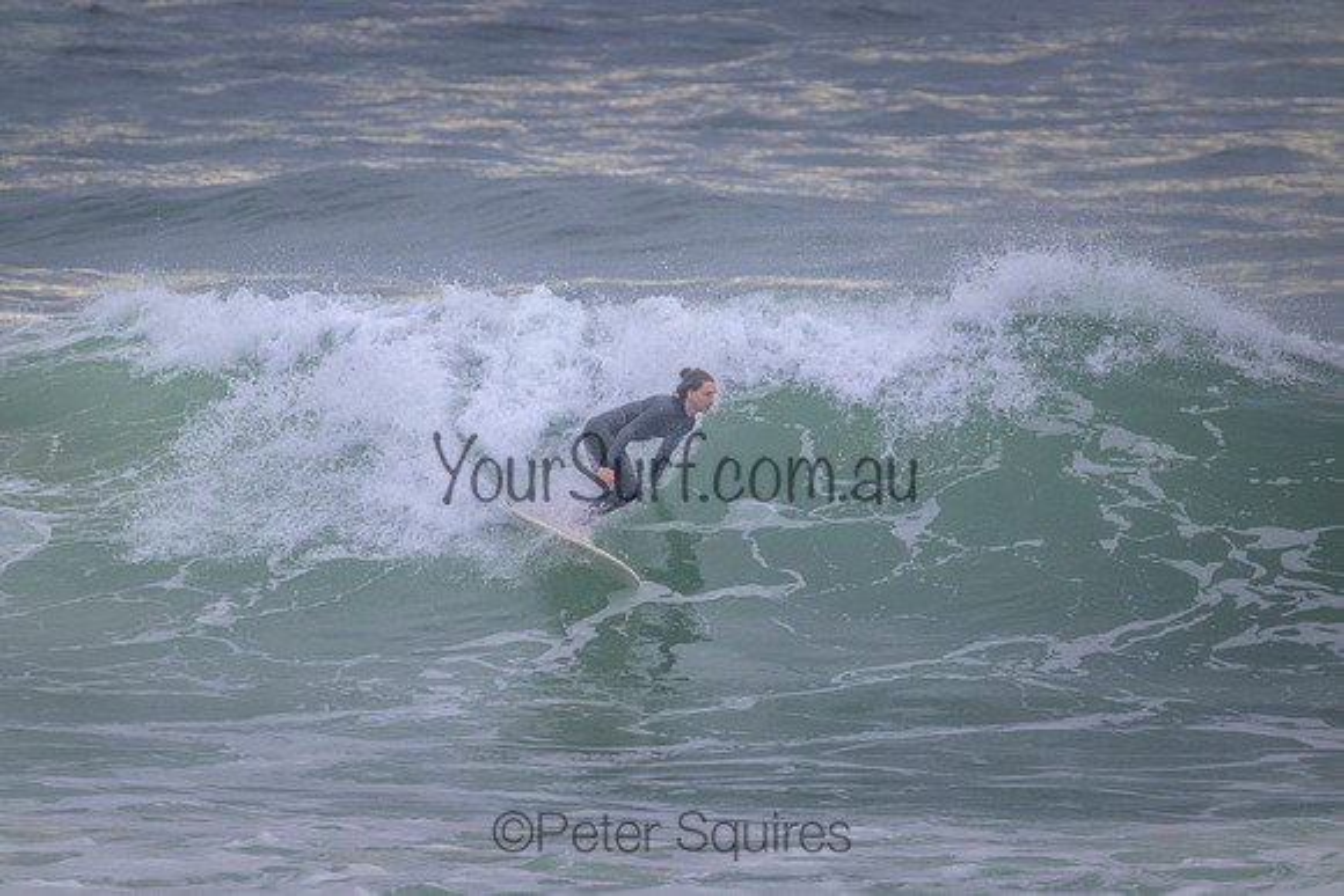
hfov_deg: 2.6
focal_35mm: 800
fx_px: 29872
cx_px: 672
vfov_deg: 1.7
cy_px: 448
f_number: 11
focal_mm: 800
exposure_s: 1/2000
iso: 2800
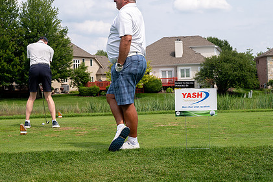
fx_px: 553
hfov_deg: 27.7
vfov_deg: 18.6
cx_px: 131
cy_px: 72
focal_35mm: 73
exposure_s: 1/800
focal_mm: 53
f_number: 6.3
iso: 250
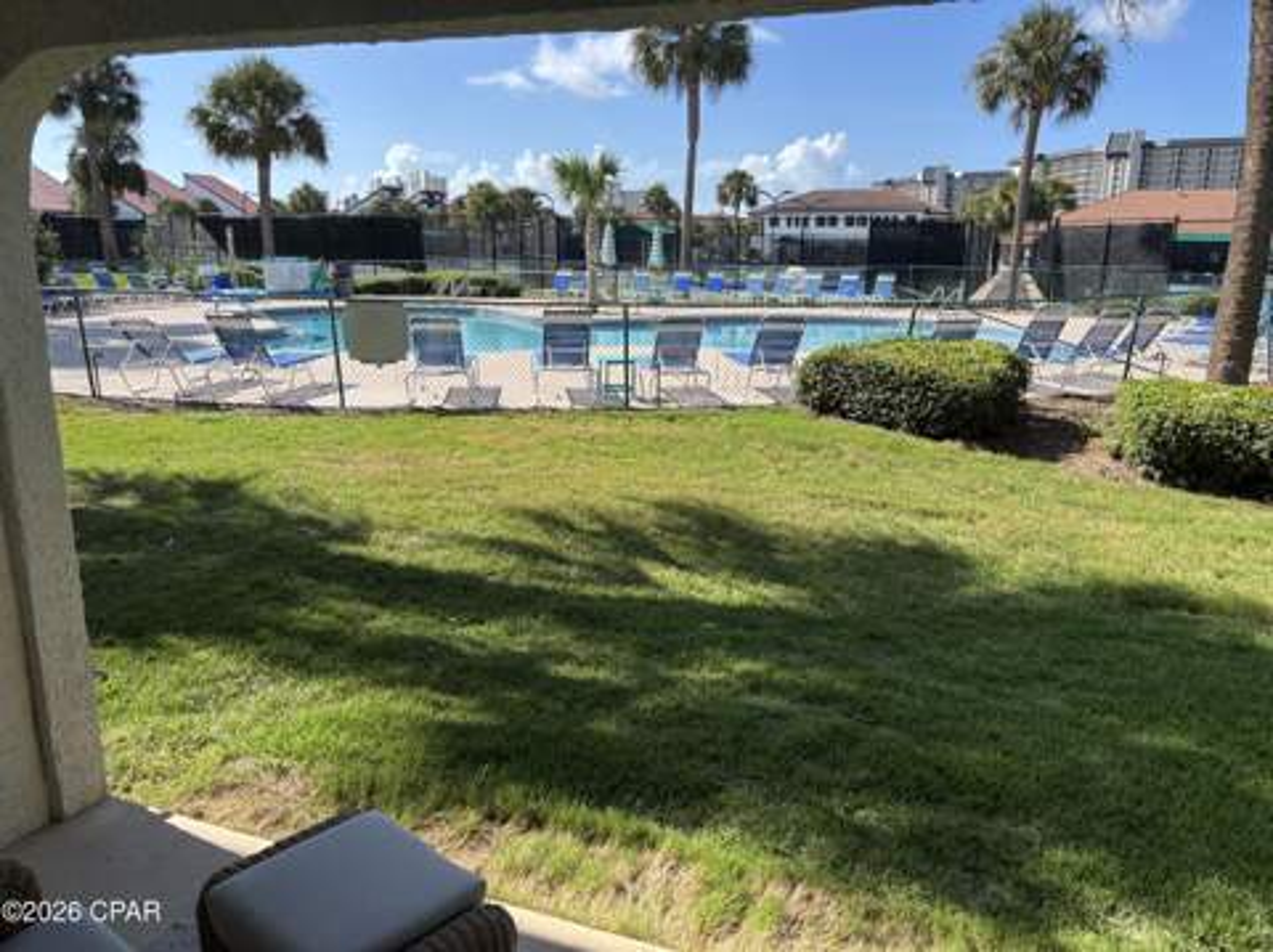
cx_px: 636
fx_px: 955
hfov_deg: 67.4
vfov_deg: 53.0
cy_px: 476
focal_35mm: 26
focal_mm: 5.96
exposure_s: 1/1876
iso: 50
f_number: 1.6
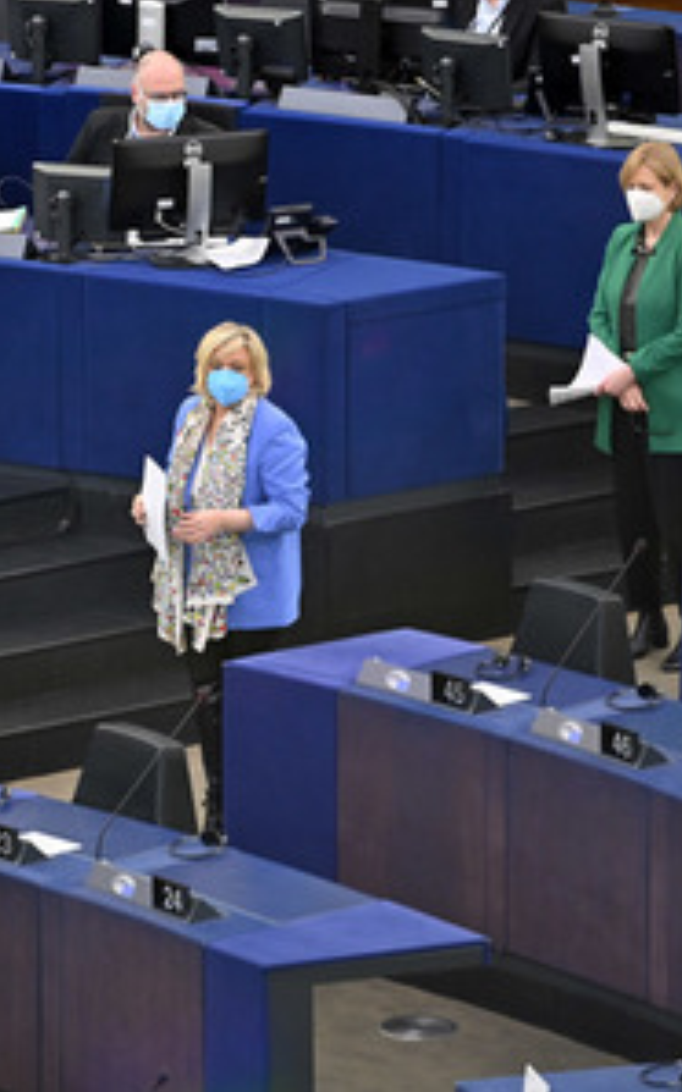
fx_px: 9168
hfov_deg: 4.3
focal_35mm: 308
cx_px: 161
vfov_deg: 6.8
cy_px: 546
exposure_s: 1/250
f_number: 2.8
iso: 1000
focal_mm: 200
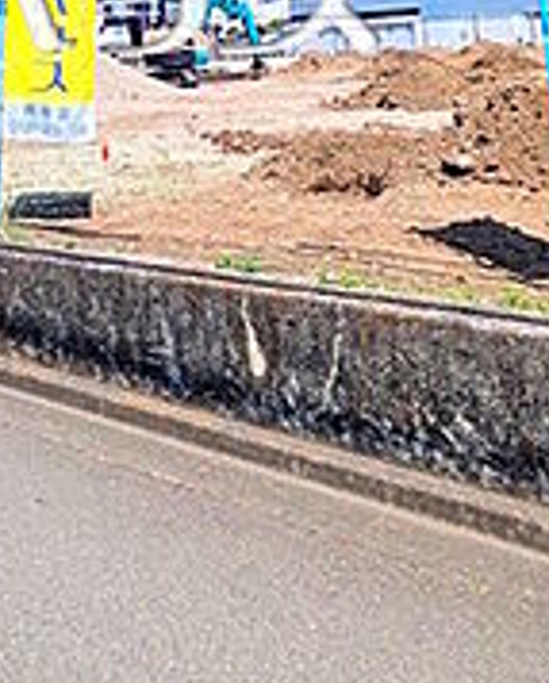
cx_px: -31
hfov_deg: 30.0
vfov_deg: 35.9
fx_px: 932
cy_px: -15
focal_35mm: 46
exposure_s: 1/1631
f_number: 2.2
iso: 49
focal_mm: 1.83
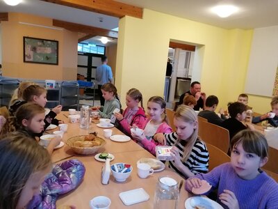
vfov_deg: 51.4
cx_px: 139
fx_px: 217
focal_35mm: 27
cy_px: 104
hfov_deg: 65.3
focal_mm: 4.75
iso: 640
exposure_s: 1/25
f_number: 1.8
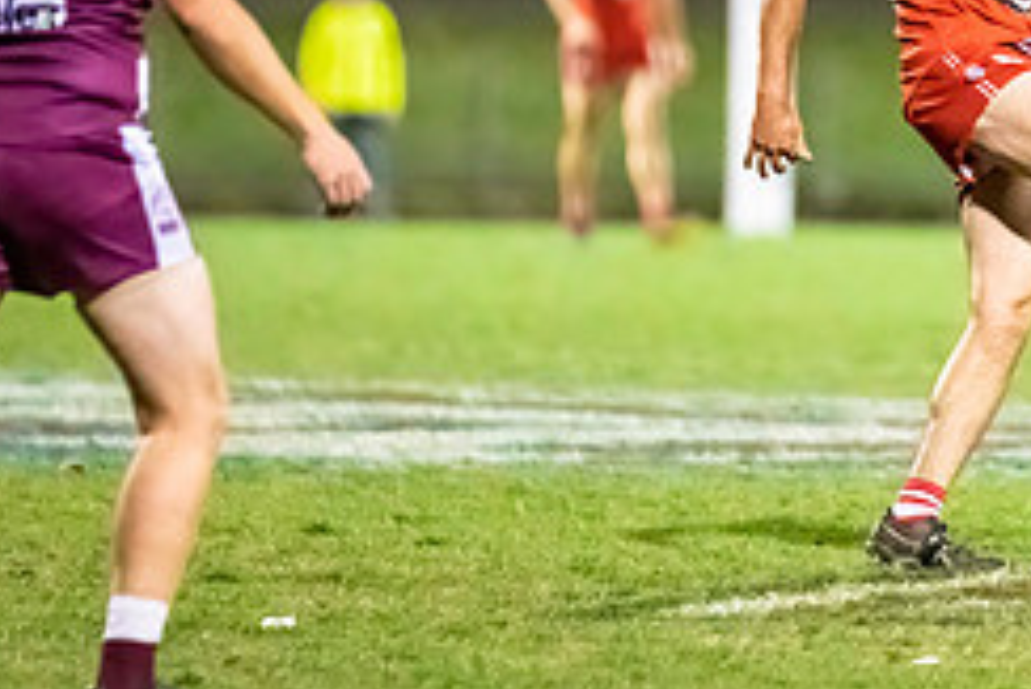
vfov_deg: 1.8
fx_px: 21778
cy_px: 78
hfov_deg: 2.7
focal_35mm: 760
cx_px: 958
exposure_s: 1/1000
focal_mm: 300
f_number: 3.2
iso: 16000
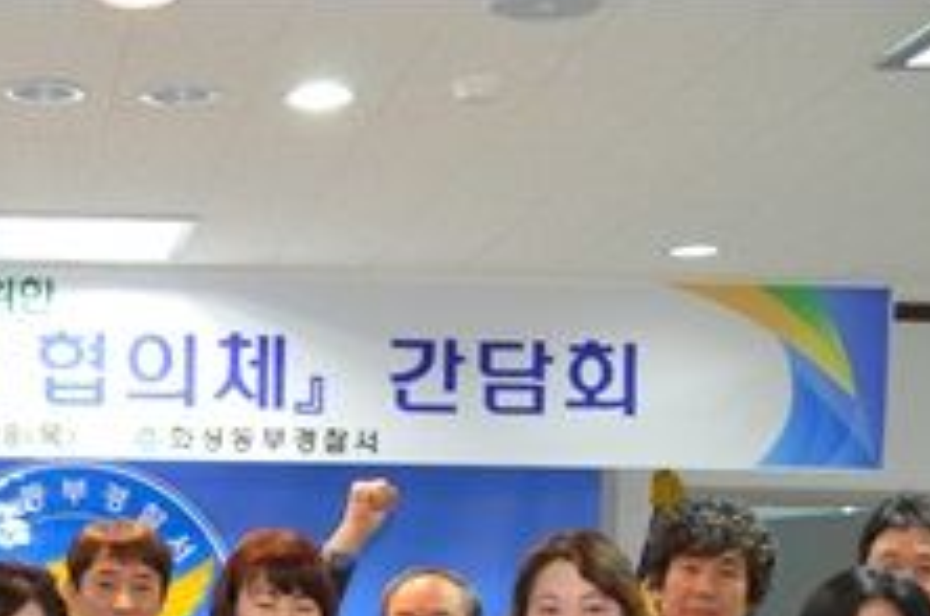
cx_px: 21
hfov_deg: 24.1
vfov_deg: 16.3
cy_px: 685
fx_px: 2088
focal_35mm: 81
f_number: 4
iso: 1400
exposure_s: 1/60
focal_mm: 24
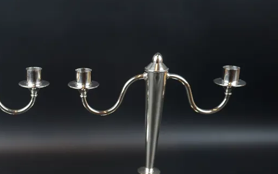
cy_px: 139
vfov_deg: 21.7
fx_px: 447
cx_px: 55
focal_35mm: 59
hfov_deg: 33.5
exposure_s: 1/60
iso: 100
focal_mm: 33
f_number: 4
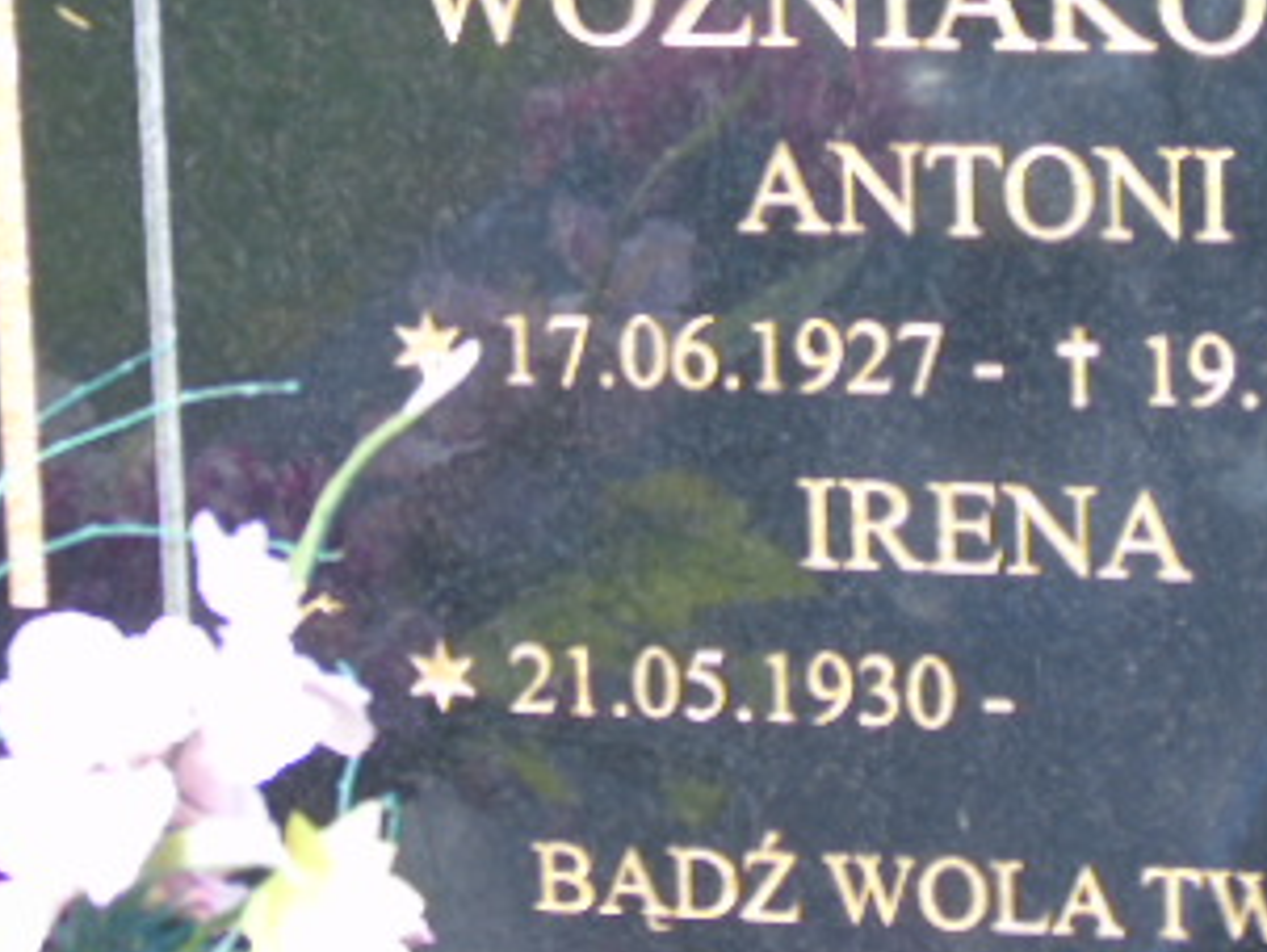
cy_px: 323
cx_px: 587
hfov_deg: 9.9
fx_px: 7290
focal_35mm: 199
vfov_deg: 7.5
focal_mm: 17
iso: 80
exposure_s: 1/40
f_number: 4.3
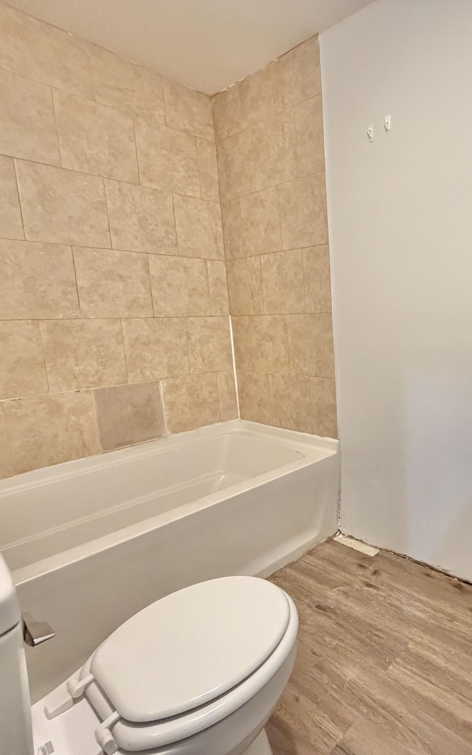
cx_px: 375
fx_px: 412
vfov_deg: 85.1
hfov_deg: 55.6
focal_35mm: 20
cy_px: 380
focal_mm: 2.22
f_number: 2.2
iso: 800
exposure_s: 1/60
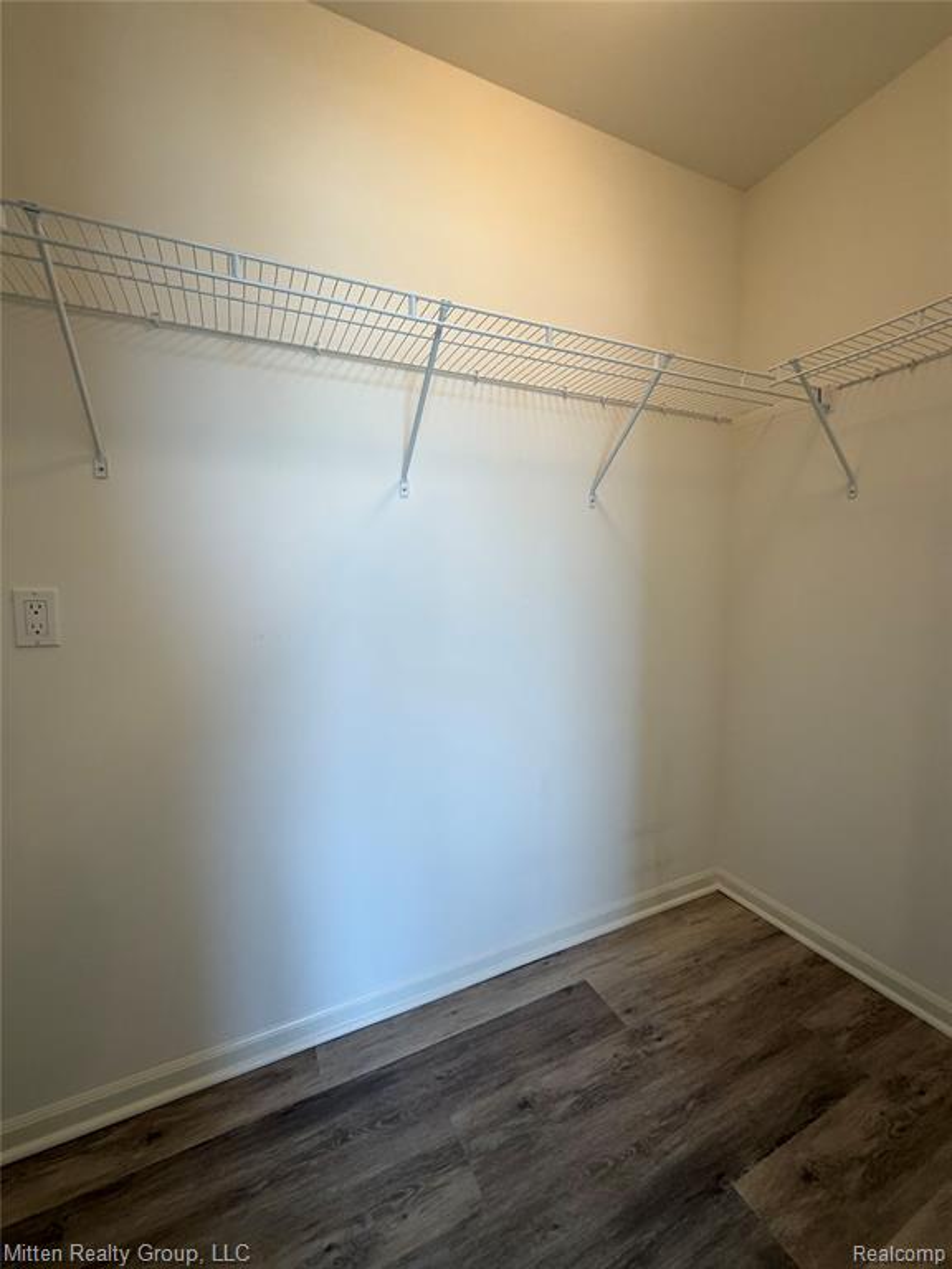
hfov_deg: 85.7
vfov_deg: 102.1
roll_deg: +0.6
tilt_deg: -5.8
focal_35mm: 14
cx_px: 476
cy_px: 634
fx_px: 513
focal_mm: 2.22
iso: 160
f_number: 2.2
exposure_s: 1/120
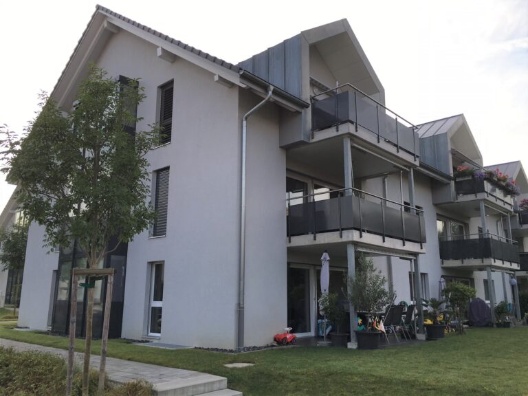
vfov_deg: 48.2
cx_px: 264
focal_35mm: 29
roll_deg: -0.5
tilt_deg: +12.8
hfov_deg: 61.7
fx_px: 442
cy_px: 198
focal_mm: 4.15
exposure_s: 1/422
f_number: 2.2
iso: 25
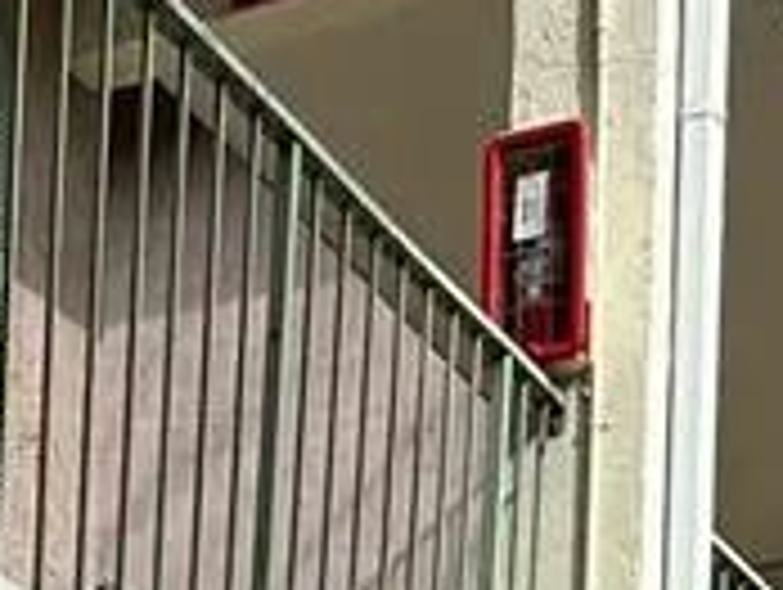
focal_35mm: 141
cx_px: -531
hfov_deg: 12.9
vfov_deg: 9.0
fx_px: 3194
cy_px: 1621
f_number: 1.78
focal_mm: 6.86
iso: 80
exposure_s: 1/3472
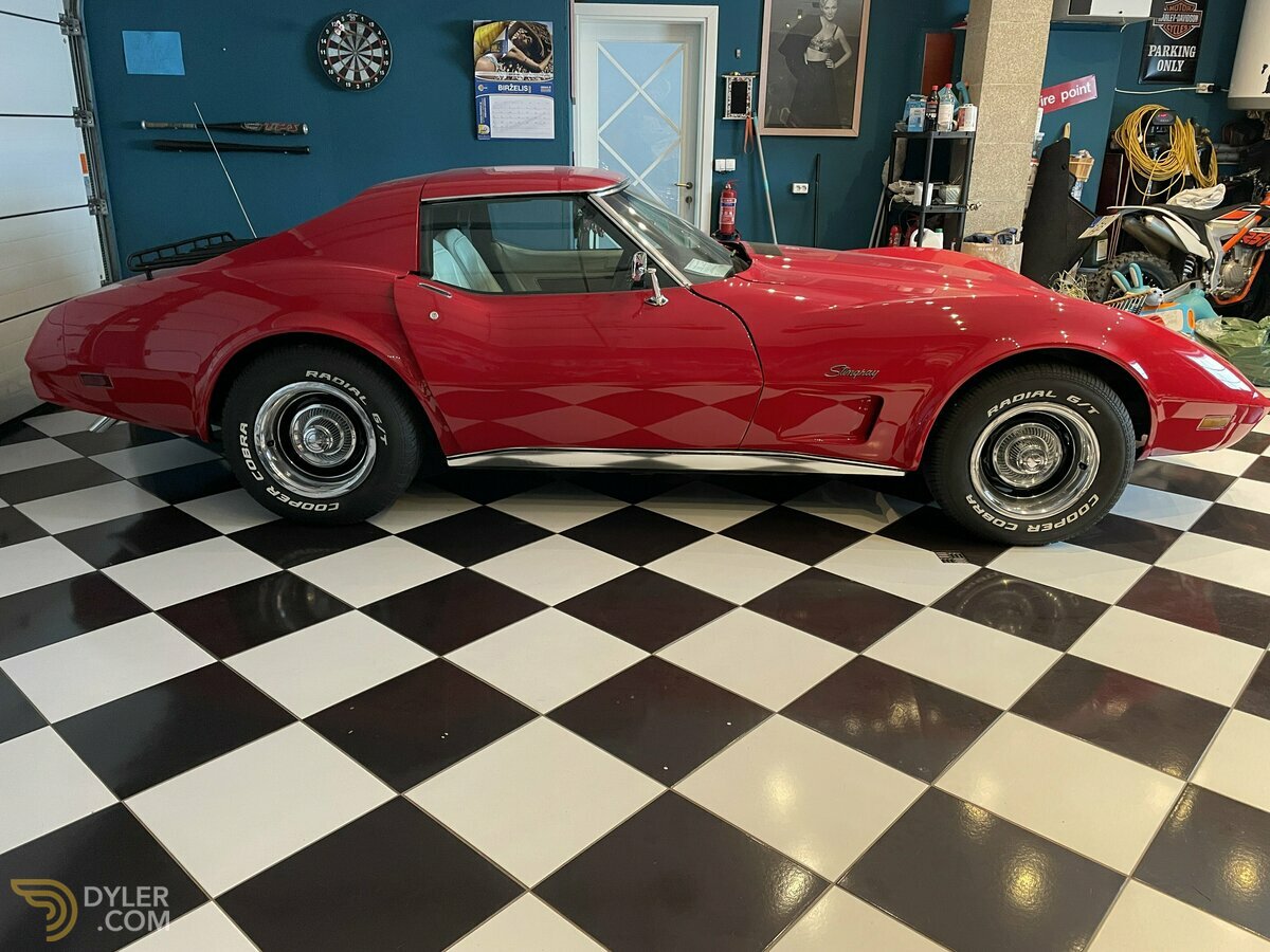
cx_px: 635
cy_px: 476
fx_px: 954
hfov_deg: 67.3
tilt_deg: -19.0
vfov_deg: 53.1
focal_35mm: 26
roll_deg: -0.4
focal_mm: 4.2
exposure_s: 1/50
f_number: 1.6
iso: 400
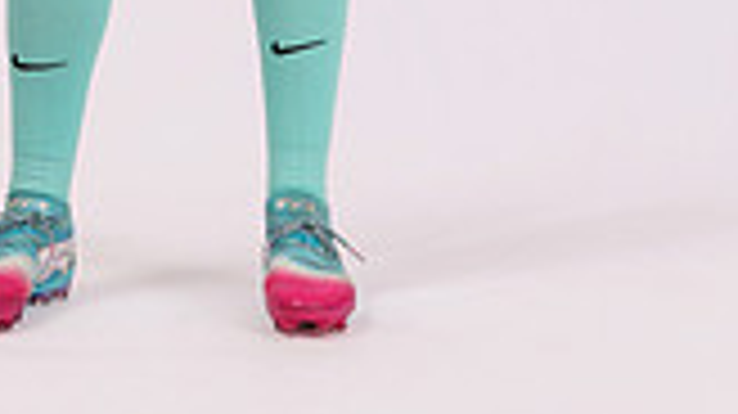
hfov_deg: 9.9
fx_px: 4263
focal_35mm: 218
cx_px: 166
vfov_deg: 5.4
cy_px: -590
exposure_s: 1/200
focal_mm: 76
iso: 125
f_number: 9
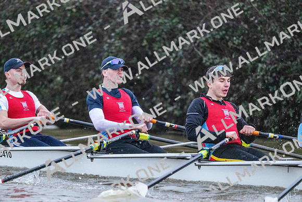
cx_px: 151
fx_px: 3356
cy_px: 101
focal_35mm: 400
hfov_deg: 5.2
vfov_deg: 3.4
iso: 18000
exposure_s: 1/1600
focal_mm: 400
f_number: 4.5
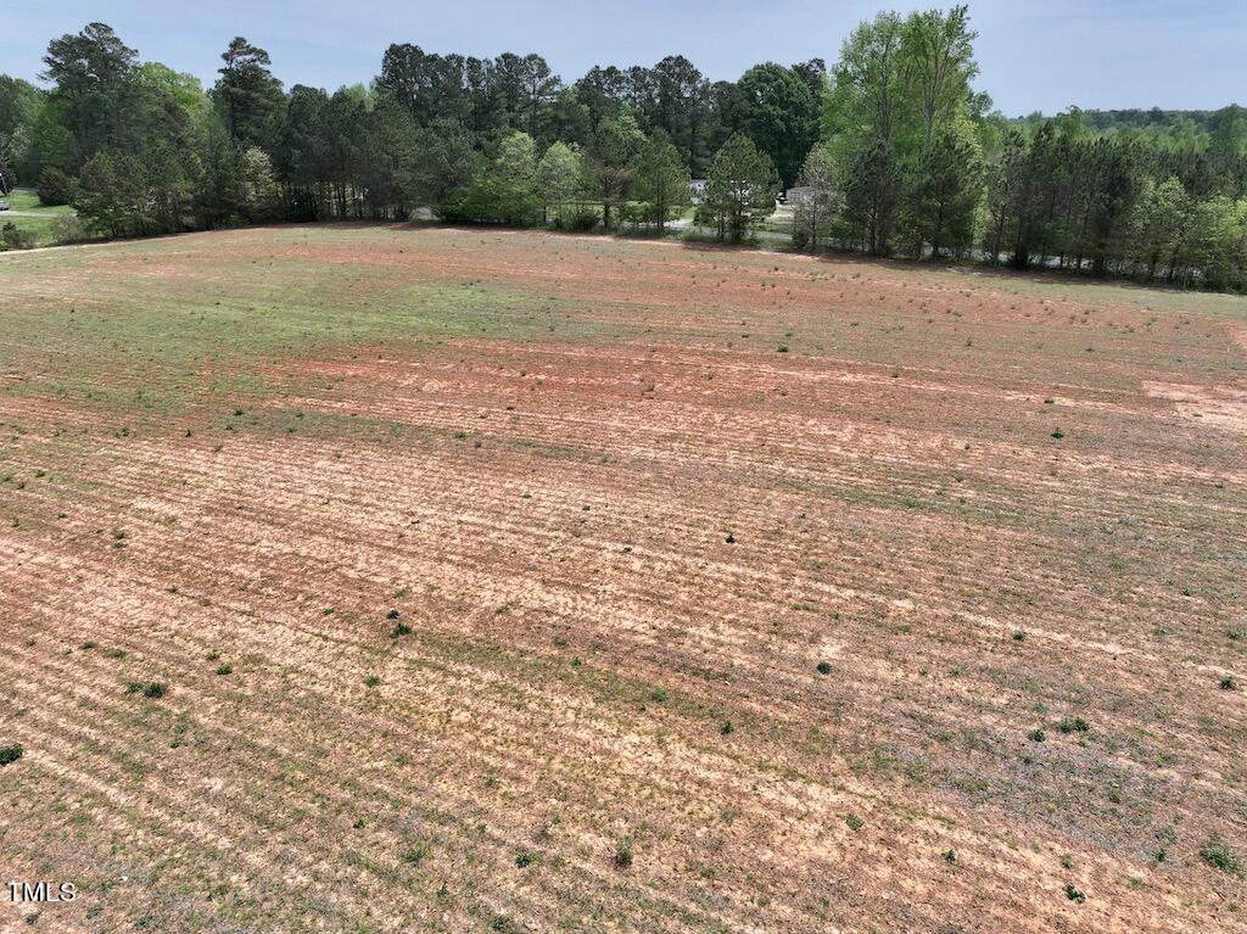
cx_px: 624
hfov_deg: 71.6
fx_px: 864
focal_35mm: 24
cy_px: 467
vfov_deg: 56.8
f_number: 2.8
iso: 120
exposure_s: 1/200
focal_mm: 12.29
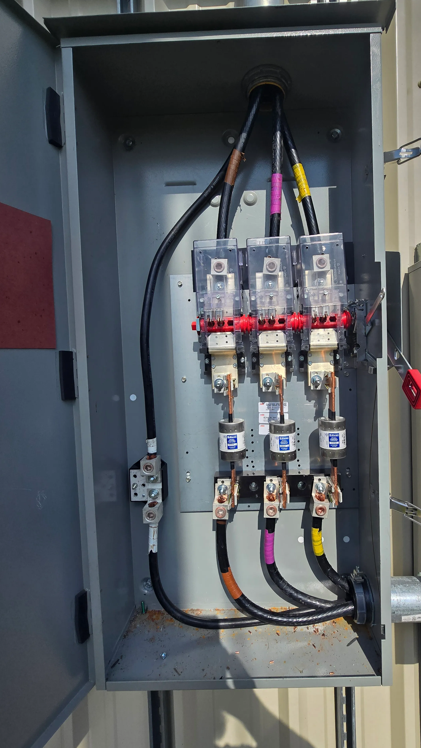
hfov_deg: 69.9
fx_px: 298
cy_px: 362
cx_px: 249
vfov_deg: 103.0
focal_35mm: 15
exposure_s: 1/2897
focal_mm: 2.2
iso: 50
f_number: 2.2
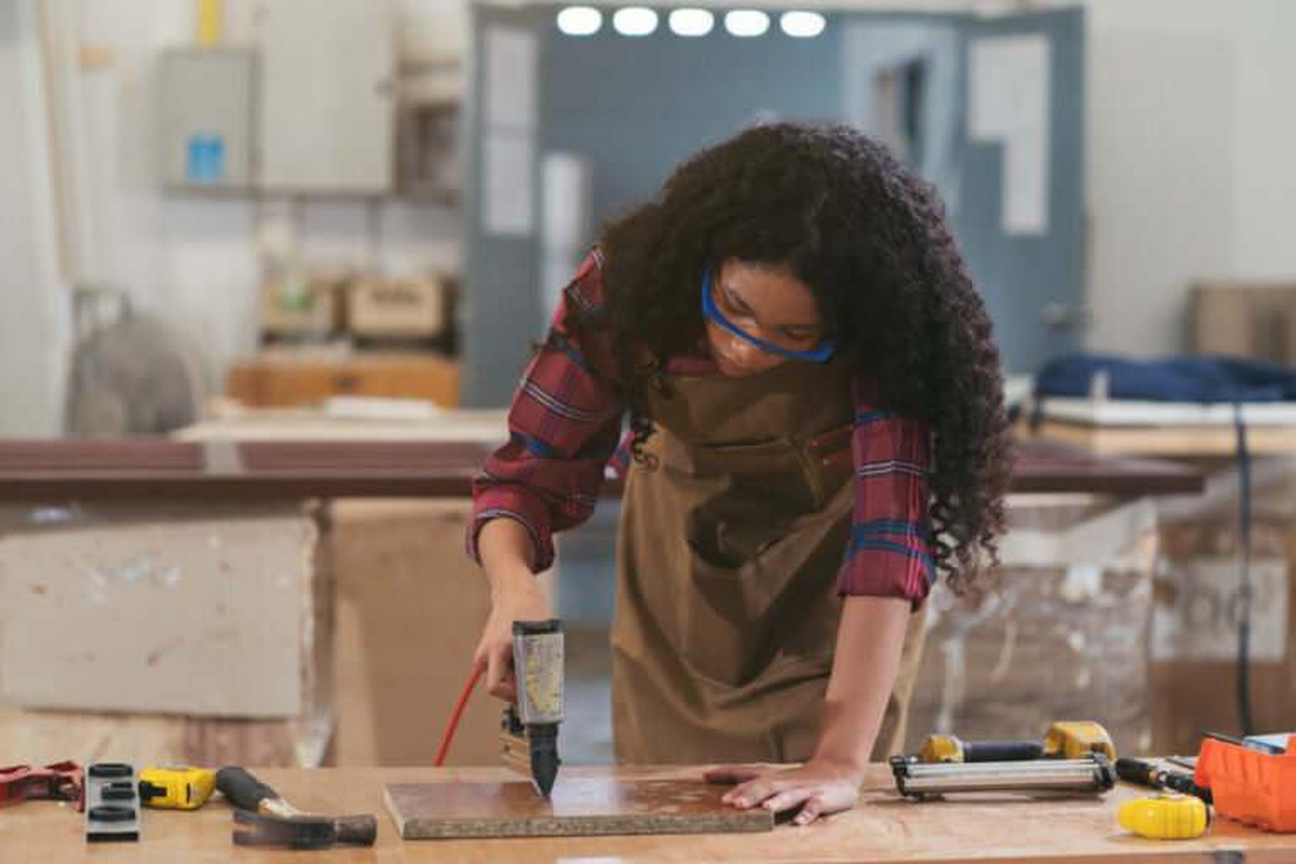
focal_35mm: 85
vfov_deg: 16.1
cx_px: 648
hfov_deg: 23.9
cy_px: 432
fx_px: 3060
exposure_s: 1/200
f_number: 2.5
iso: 1000
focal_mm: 85
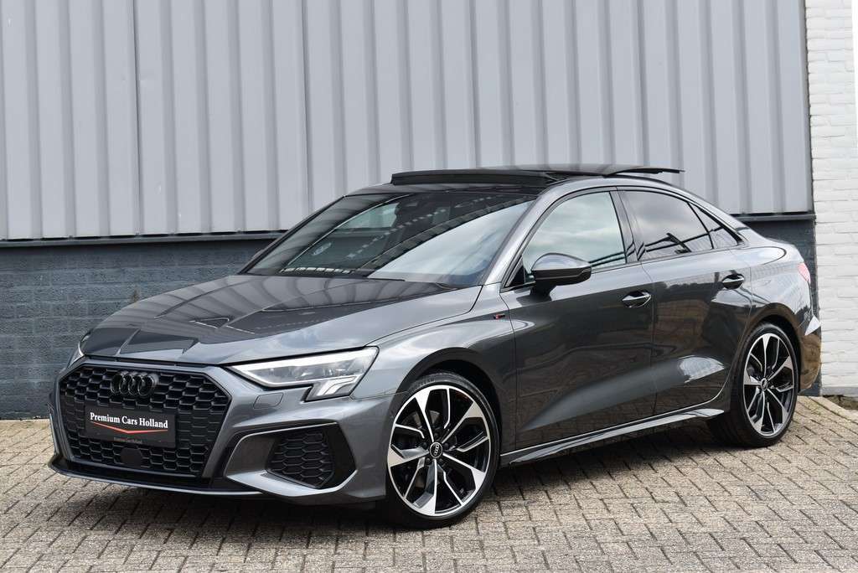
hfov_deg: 26.0
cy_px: 286
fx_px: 1860
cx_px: 429
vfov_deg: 17.5
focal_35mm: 78
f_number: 8
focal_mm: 52
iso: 200
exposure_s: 1/250
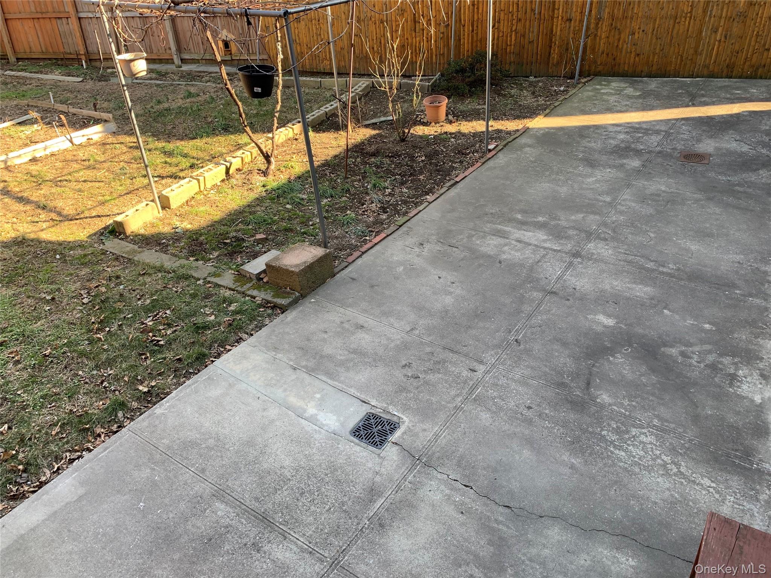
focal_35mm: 26
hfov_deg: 67.3
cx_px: 386
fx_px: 579
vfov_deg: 53.1
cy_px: 289
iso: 32
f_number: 1.8
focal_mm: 4.25
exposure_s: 1/121
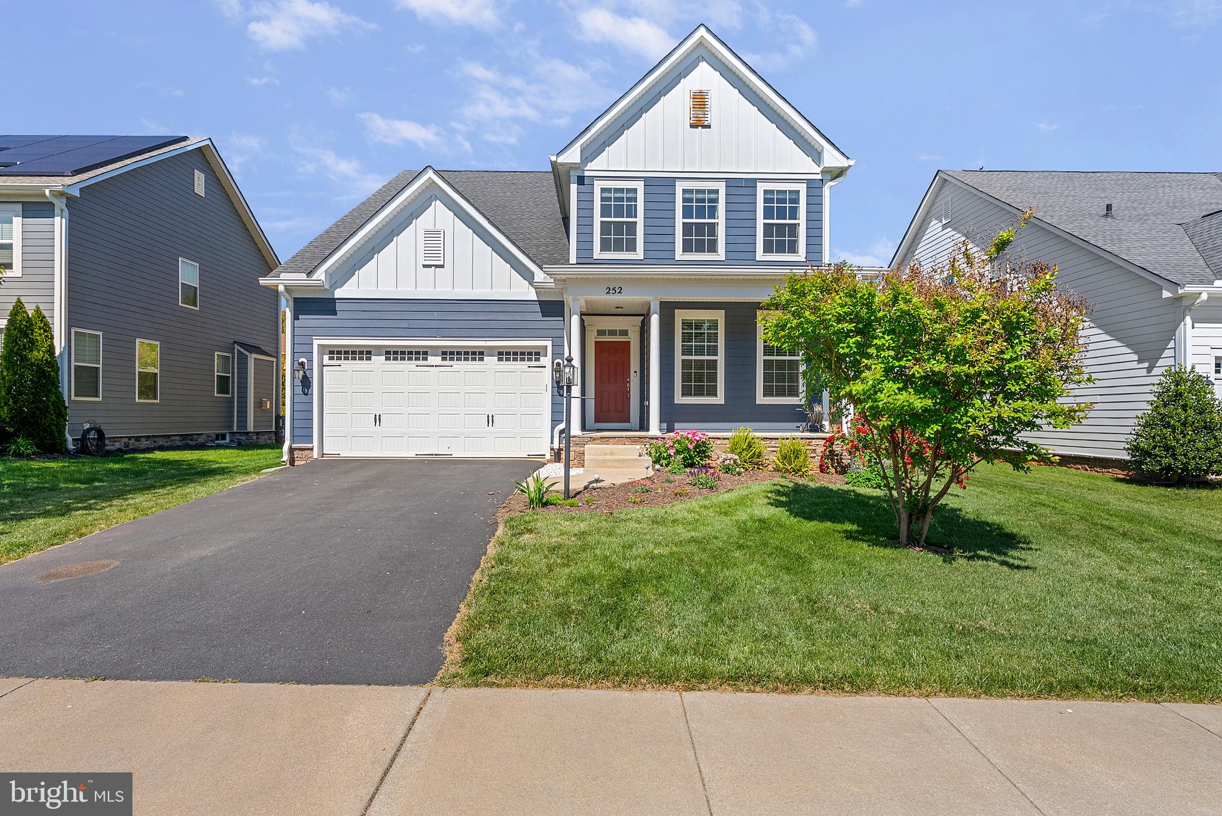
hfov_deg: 90.0
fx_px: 611
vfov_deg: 67.5
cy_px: 408
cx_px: 611
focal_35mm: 18
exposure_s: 1/320
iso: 800
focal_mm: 18
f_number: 8
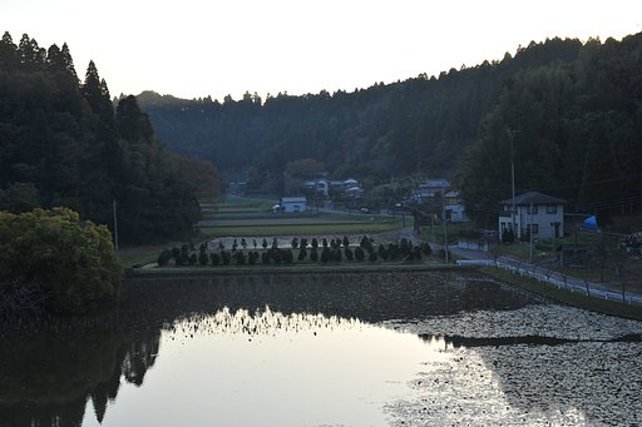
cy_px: 214
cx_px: 321
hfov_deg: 32.4
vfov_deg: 21.9
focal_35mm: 62
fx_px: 1105
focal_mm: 62
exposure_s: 1/250
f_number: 8
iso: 400
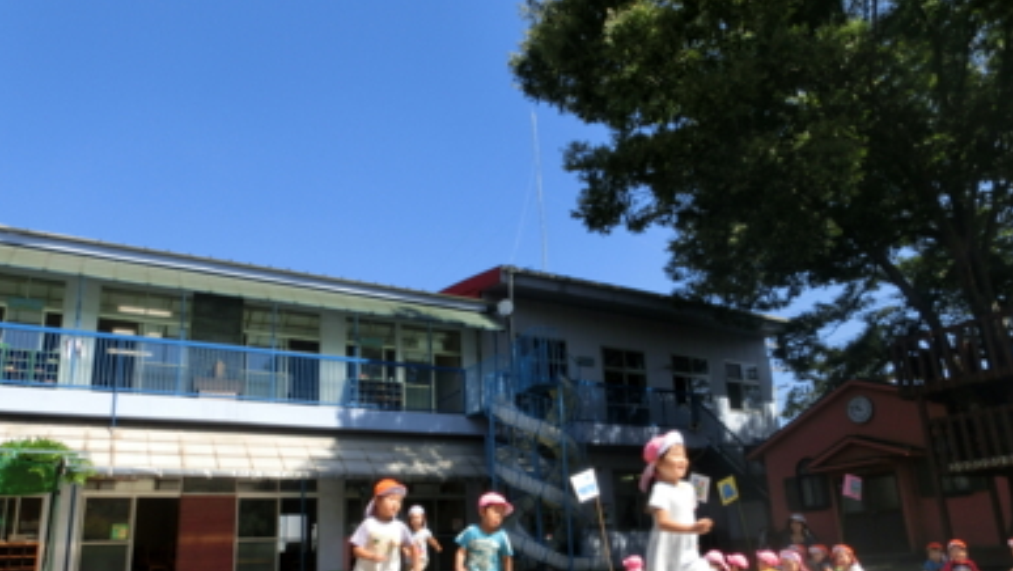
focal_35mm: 27
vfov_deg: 42.6
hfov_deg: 69.8
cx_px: 500
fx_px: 725
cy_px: 356
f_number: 7.9
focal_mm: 4.24
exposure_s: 1/160
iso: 80
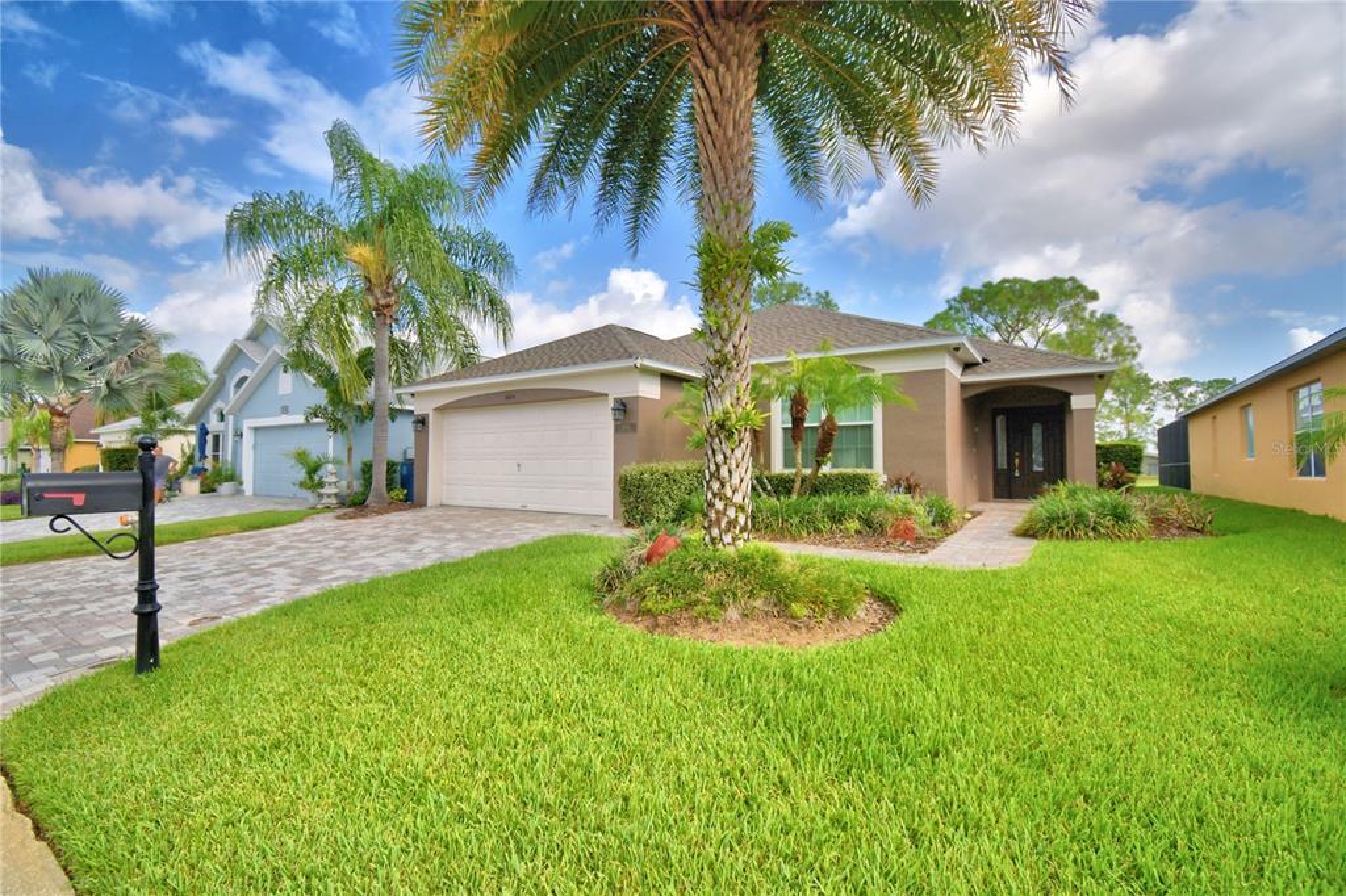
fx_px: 561
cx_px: 673
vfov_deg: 77.3
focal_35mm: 15
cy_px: 448
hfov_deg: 100.4
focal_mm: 10
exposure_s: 1/800
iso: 100
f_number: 4.5
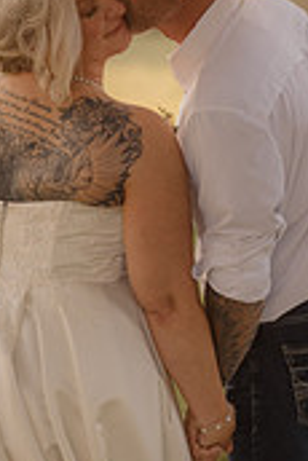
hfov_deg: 10.5
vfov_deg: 15.6
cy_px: 139
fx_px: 1678
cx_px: 88
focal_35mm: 131
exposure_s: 1/640
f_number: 2.8
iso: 200
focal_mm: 50
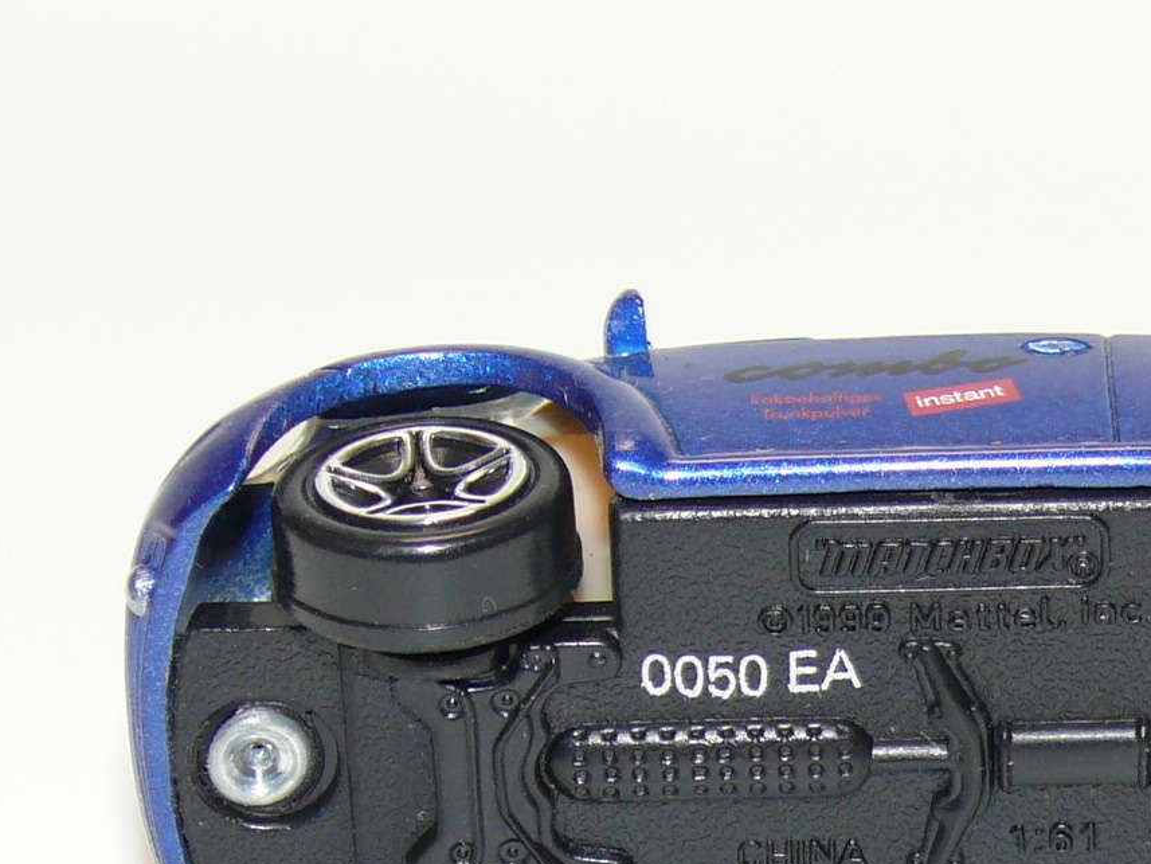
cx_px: 960
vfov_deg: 7.1
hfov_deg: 9.4
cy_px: 613
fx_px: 6950
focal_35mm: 209
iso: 100
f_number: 4
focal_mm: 14.2
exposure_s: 1/30
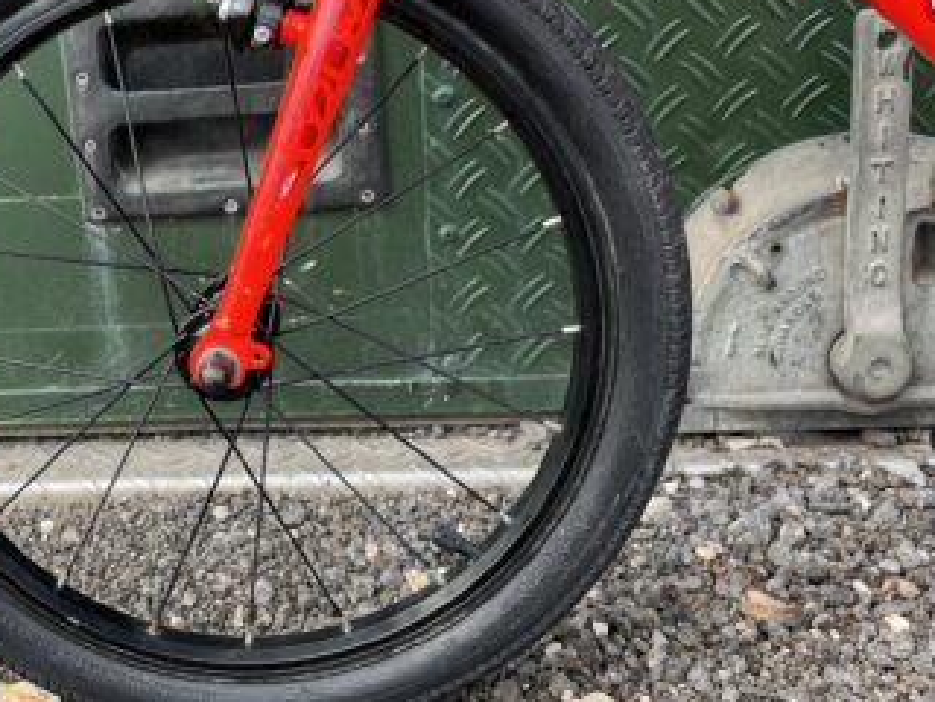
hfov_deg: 46.2
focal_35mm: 39
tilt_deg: -14.9
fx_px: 1053
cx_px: 240
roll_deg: +5.2
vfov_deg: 36.5
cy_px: 249
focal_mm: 5.1
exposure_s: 1/478
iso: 50
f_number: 1.6
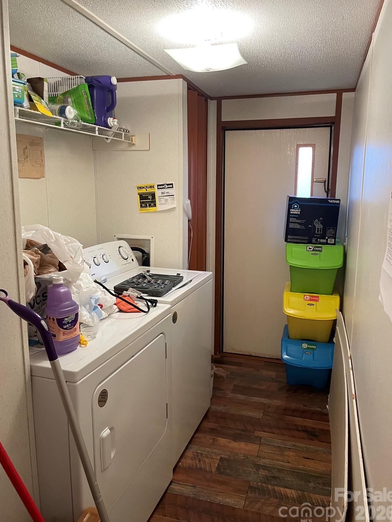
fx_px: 408
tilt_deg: -10.0
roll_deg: +1.3
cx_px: 194
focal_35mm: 27
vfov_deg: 65.3
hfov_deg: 51.3
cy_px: 256
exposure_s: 1/60
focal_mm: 4.2
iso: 200
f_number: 1.6
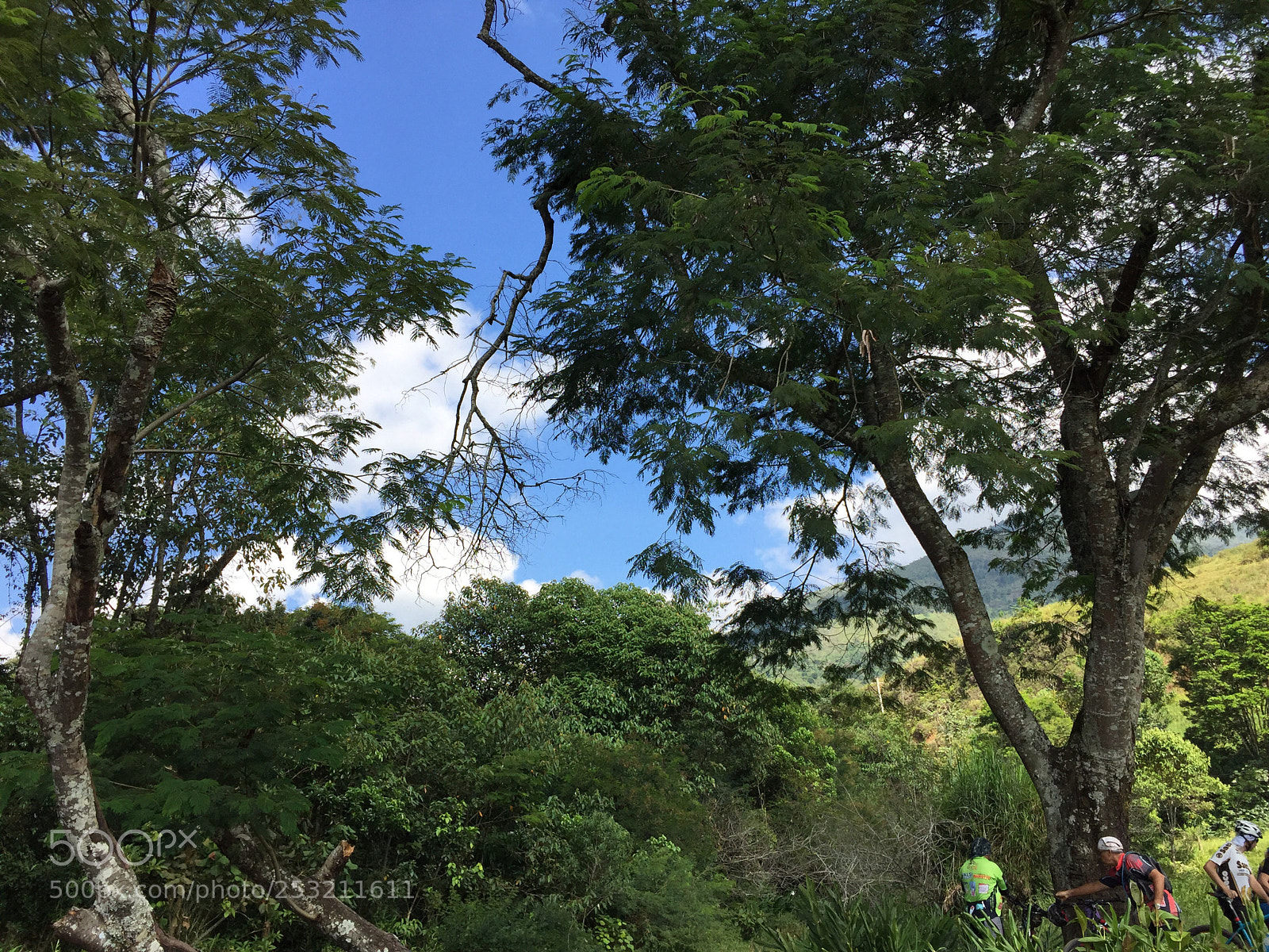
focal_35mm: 29
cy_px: 476
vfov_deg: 48.2
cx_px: 634
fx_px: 1063
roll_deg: -1.5
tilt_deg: +20.3
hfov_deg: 61.7
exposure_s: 1/1014
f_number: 2.2
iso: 32
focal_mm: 4.15
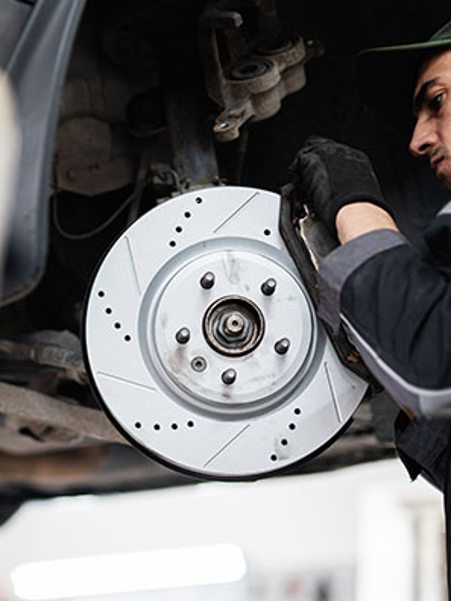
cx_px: 21
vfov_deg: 20.2
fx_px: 1685
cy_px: 379
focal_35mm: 97
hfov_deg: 15.0
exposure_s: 1/200
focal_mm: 50
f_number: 1.2
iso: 200
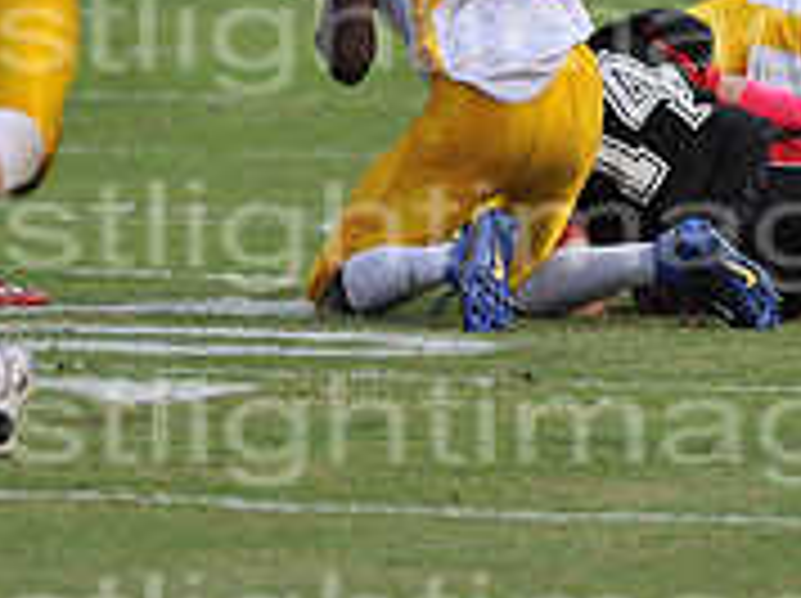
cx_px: 396
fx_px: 21722
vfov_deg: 1.6
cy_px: -58
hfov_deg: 2.1
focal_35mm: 940
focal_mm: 300
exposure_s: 1/500
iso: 2500
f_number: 4
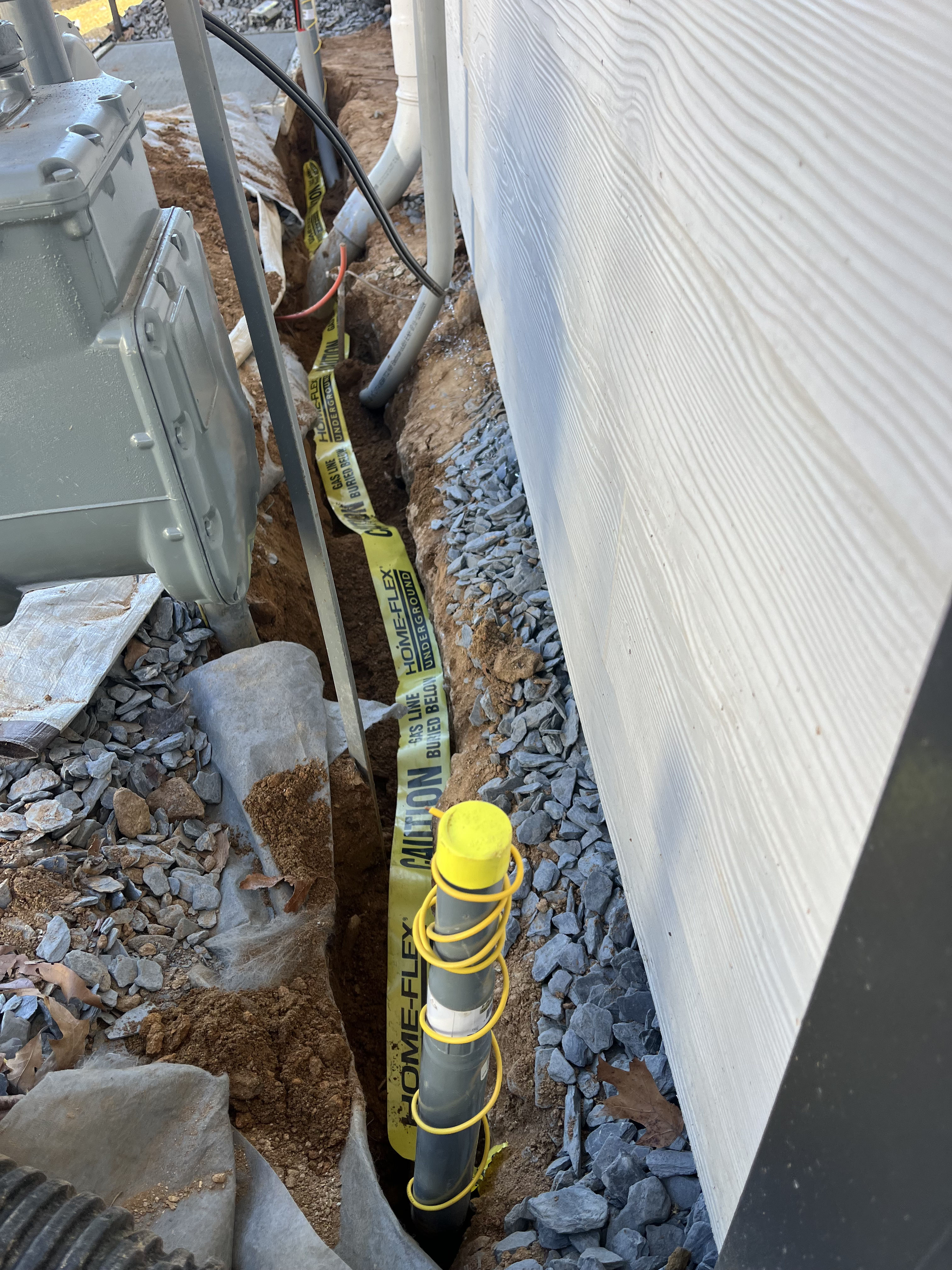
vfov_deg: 67.3
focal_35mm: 26
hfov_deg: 53.1
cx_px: 476
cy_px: 635
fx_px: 953
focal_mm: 5.1
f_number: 1.6
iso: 50
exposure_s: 1/366
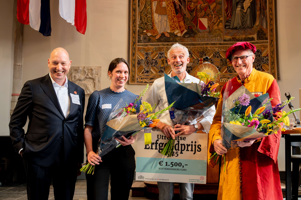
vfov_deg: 30.5
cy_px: 100
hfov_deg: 44.5
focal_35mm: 44
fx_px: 368
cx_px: 150
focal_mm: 44
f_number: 5
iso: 5000
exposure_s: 1/400
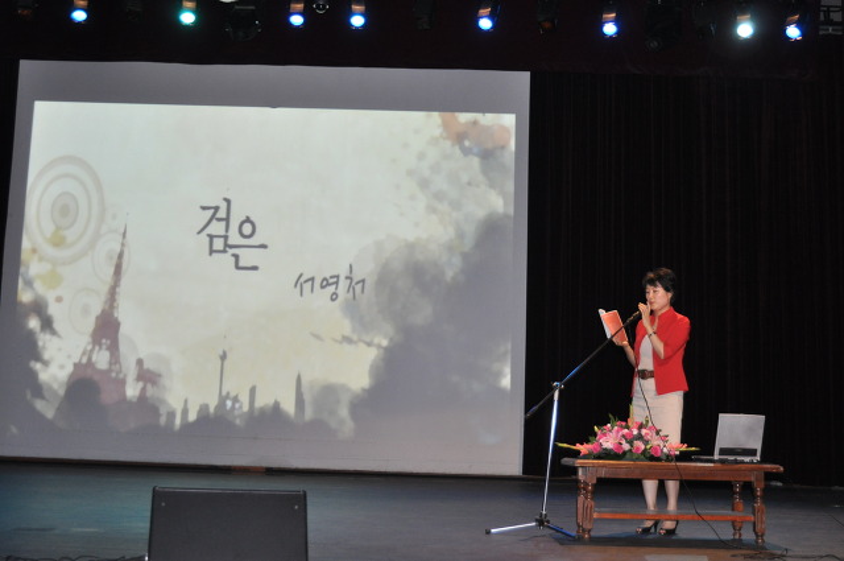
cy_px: 280
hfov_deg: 45.0
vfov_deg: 30.8
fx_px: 1019
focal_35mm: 44
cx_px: 422
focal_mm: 29
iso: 800
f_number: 4
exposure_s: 1/60
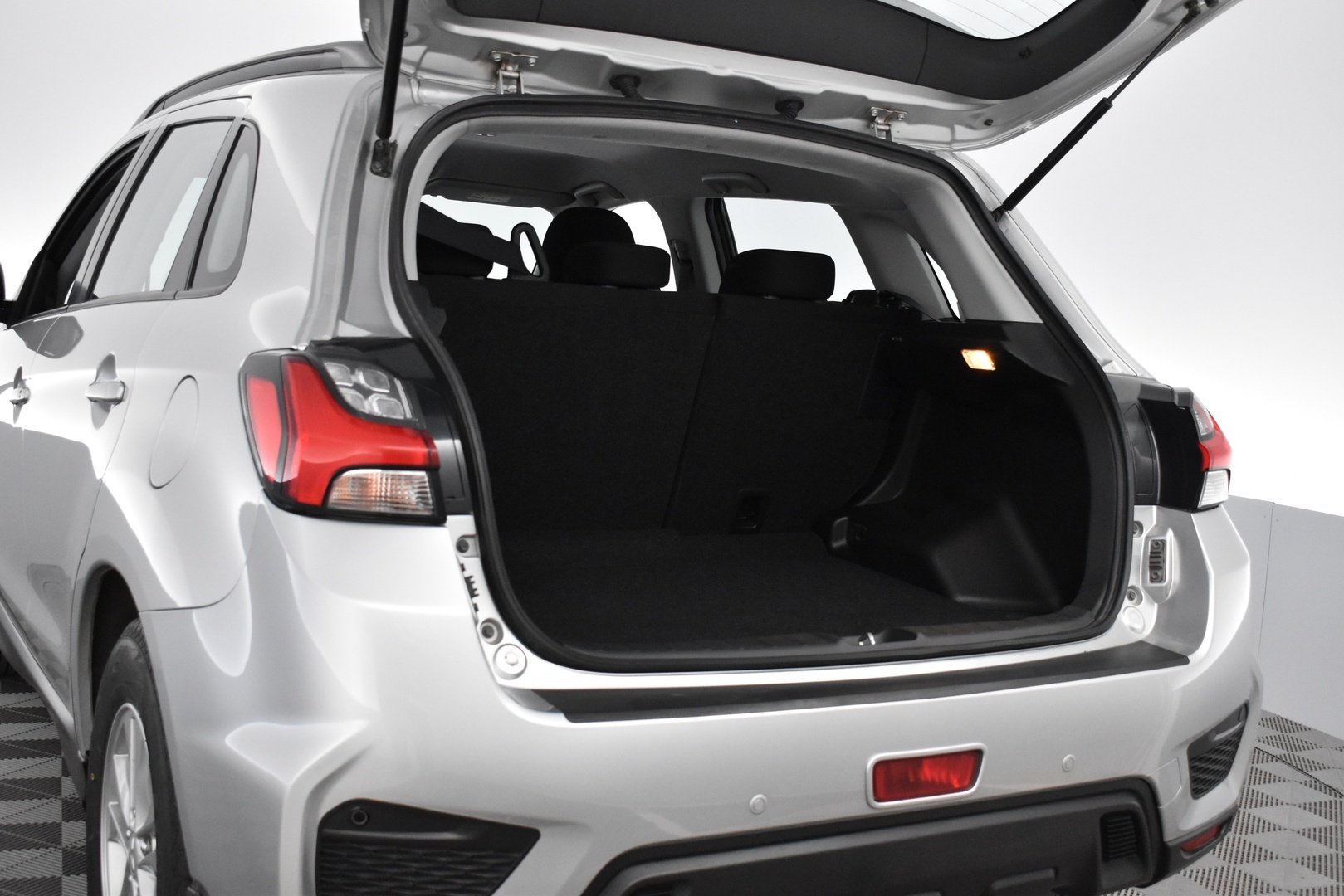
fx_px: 1512
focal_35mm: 40
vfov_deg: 33.0
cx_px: 672
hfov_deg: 47.9
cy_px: 448
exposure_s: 1/100
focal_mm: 27
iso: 3200
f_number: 5
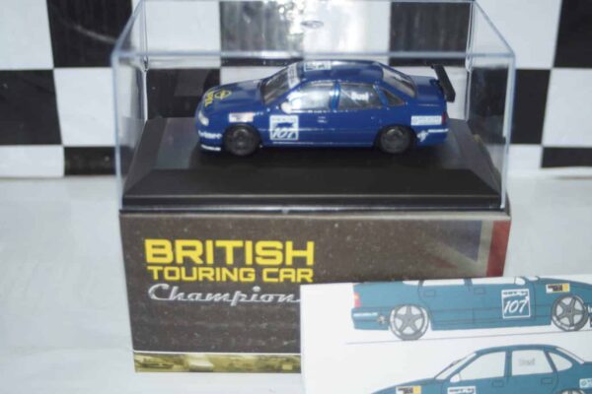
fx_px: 863
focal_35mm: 52
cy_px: 197
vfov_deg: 25.8
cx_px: 296
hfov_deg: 37.9
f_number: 4
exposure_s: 1/160
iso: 200
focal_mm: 35
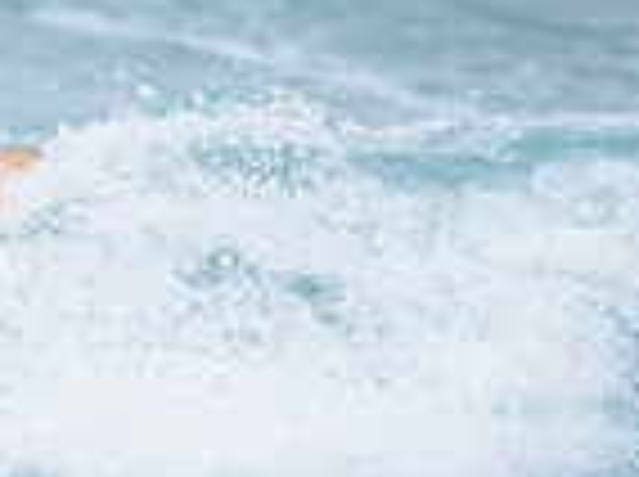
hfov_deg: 0.8
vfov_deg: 0.6
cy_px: 95
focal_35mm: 2417
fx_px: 44542
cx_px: -517
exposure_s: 1/1250
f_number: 5.6
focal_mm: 500
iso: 640
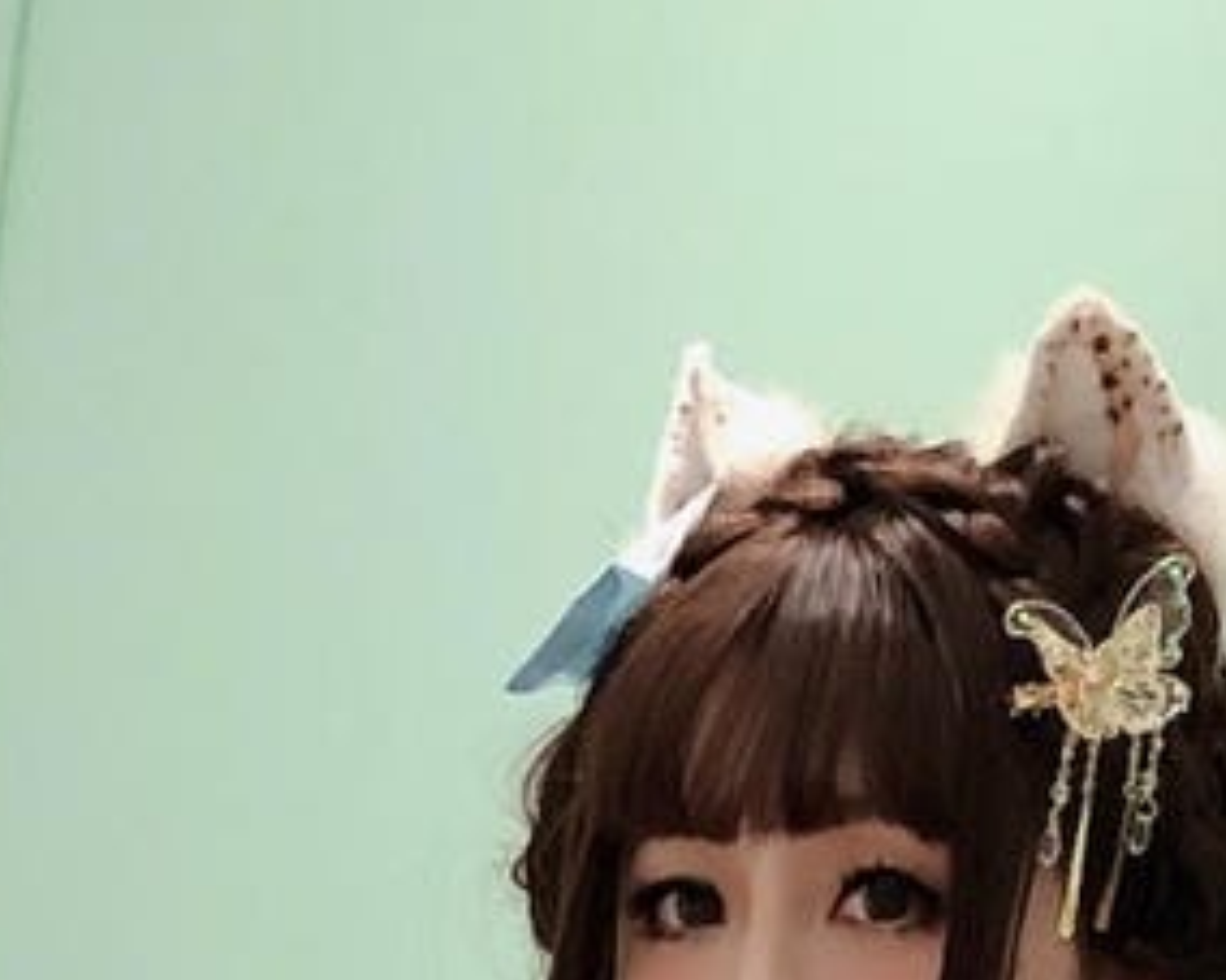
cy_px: 3026
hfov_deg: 12.5
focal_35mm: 154
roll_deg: -9.4
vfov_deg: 8.3
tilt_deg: -10.2
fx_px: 5586
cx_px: 319
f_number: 1.8
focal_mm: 3.99
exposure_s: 1/15
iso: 50
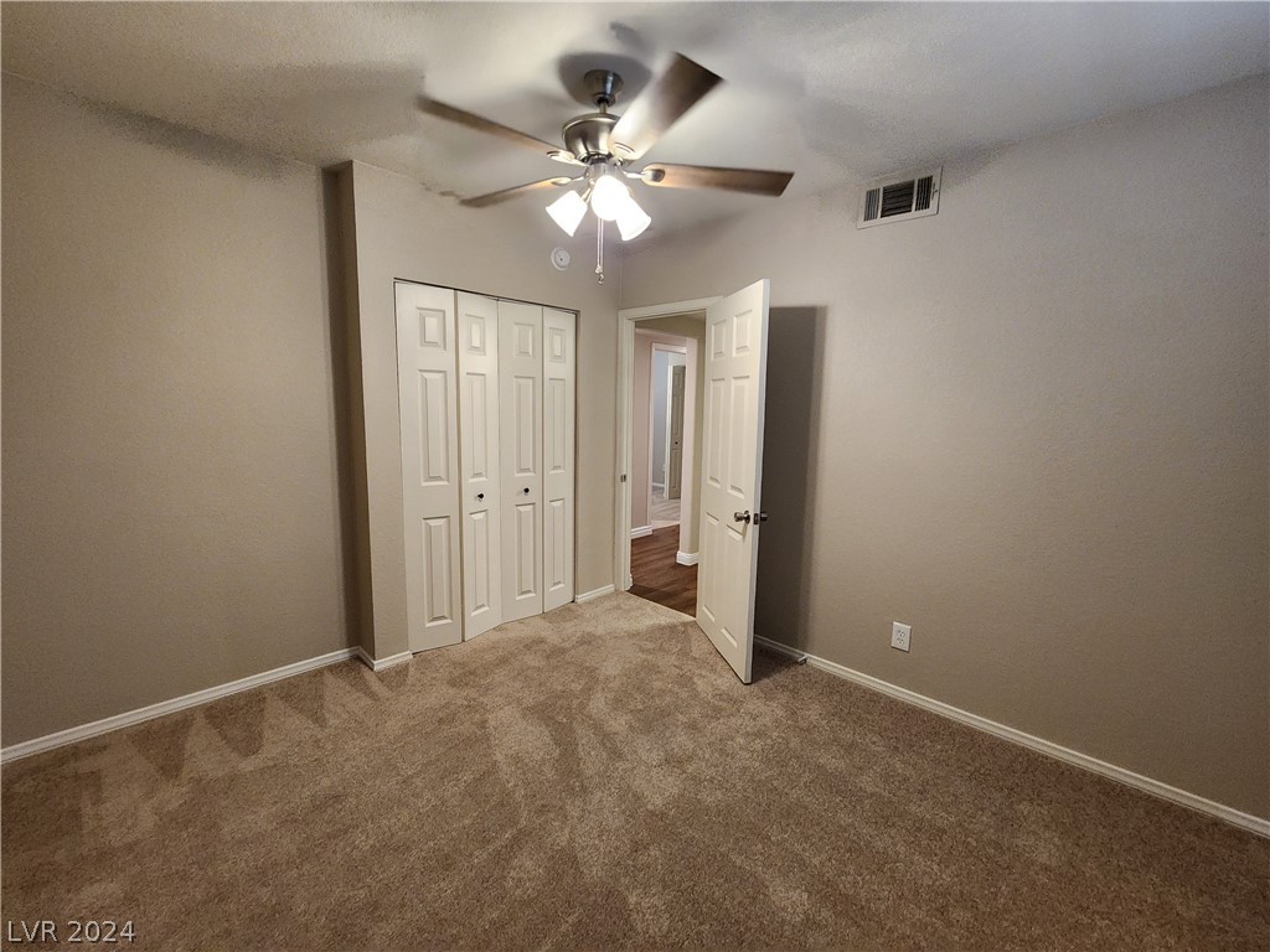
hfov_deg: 106.2
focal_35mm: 13
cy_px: 476
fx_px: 477
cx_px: 635
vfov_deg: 89.9
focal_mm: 2.2
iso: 400
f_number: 2.2
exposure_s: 1/60
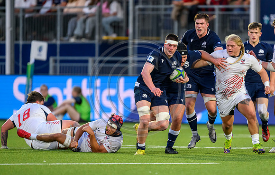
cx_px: 174
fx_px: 5402
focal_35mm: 718
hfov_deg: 2.9
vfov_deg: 1.9
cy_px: 116
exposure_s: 1/1000
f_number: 4
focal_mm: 560
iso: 4000
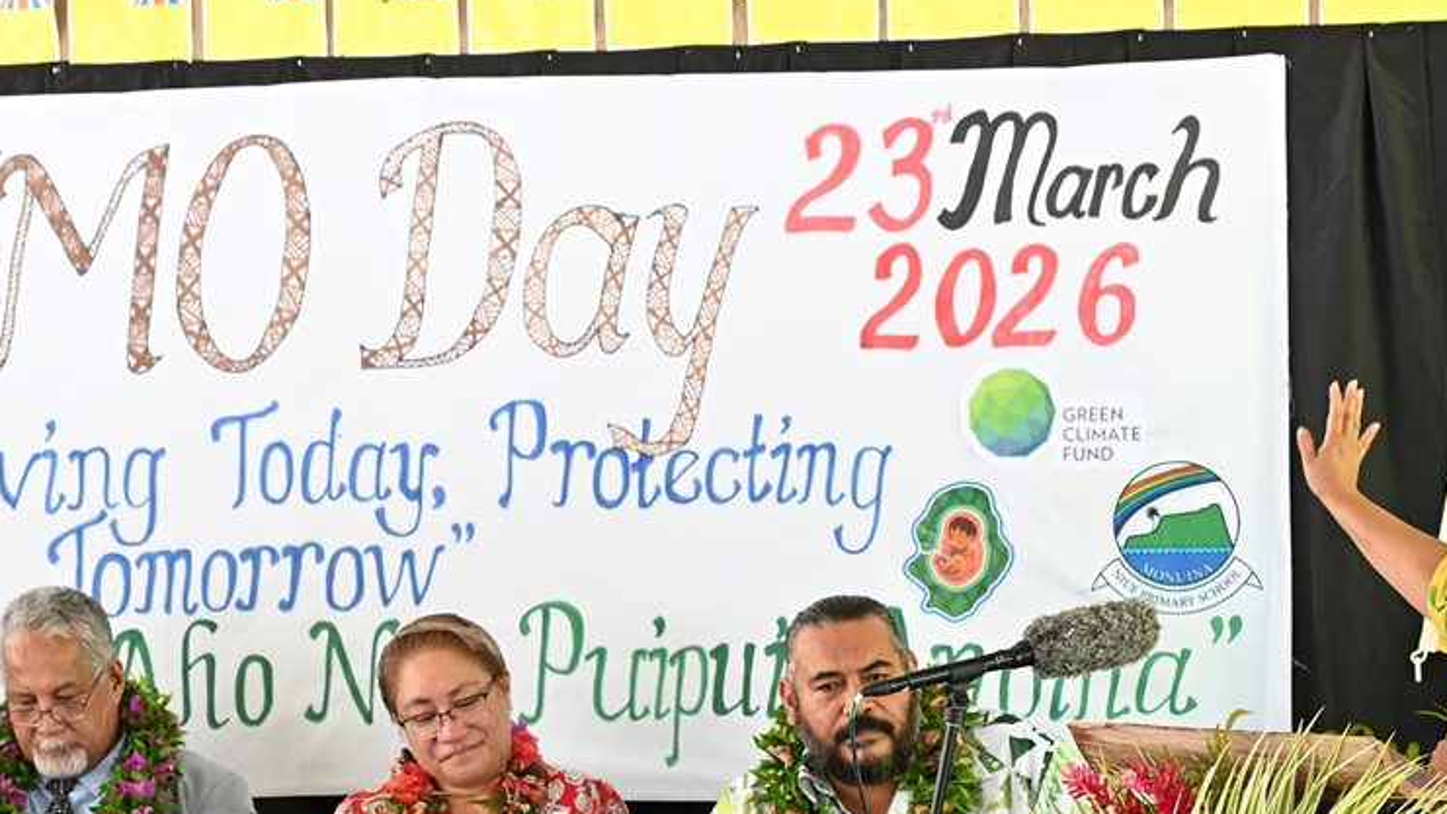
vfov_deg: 9.2
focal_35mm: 131
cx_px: 643
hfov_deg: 16.4
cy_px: 599
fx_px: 5027
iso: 640
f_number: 4
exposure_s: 1/60
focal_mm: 73
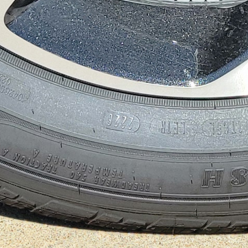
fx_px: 1435
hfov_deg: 9.9
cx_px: 166
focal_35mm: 177
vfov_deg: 8.8
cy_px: -370
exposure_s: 1/611
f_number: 1.8
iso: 16
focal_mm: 6.7
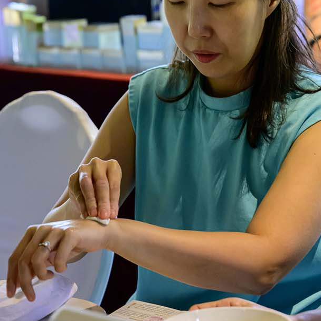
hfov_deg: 12.4
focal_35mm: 141
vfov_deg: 12.4
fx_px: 1479
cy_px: 198
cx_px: 211
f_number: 4.5
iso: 6400
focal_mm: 70
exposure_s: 1/200
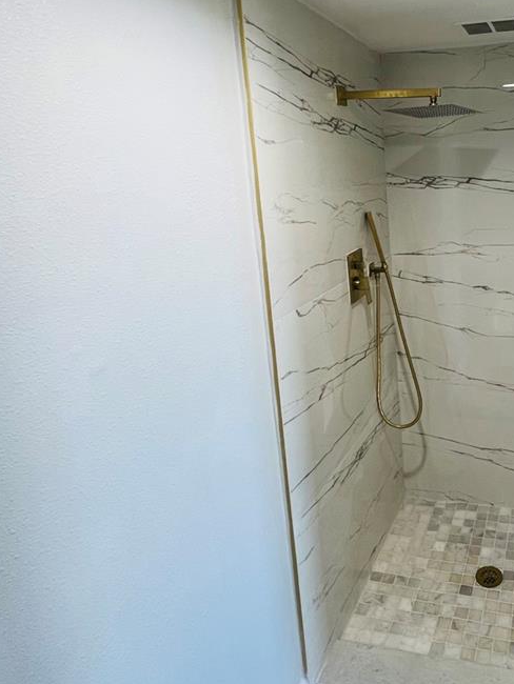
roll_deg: +2.7
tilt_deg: -9.3
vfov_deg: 70.4
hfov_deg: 51.3
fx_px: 475
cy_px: 257
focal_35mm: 24
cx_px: 447
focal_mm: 1.57
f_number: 1.8
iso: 160
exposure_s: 1/120
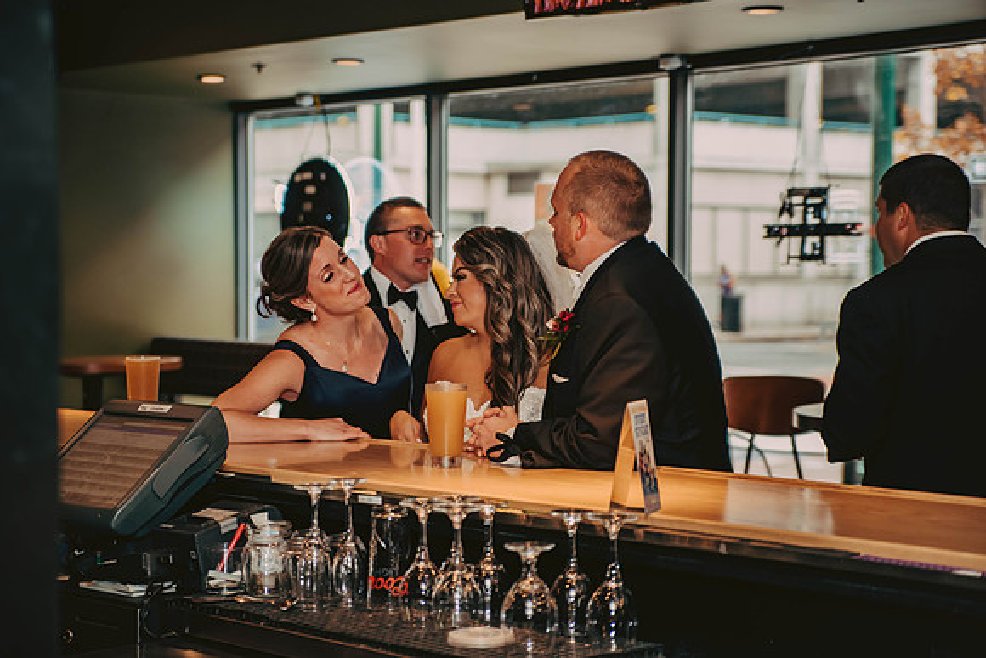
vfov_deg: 18.2
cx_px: 493
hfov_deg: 27.0
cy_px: 329
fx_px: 2055
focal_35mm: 75
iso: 1250
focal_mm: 75
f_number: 3.2
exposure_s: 1/160
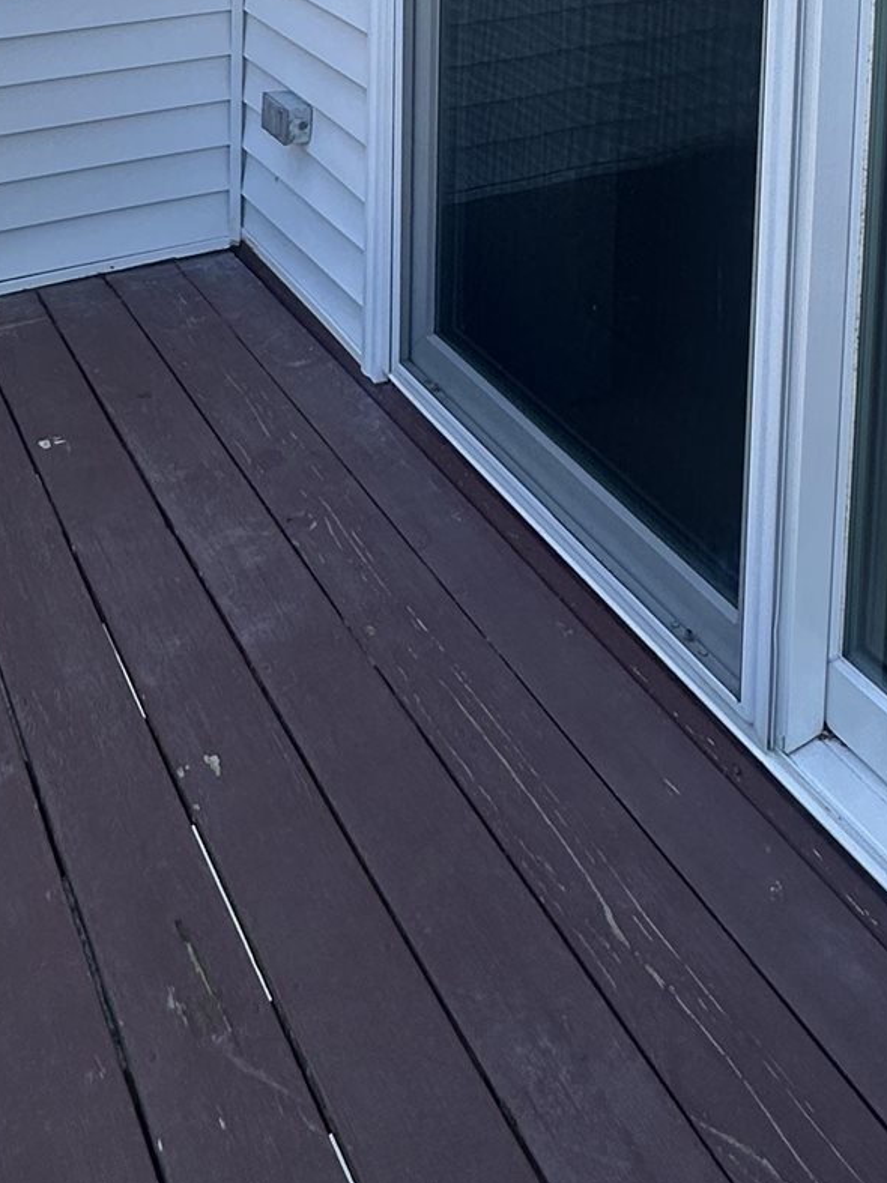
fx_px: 1401
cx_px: 343
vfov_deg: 36.0
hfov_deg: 35.0
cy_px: -227
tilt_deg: -6.1
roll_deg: +0.0
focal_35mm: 41
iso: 40
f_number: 2.2
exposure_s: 1/330
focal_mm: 2.22
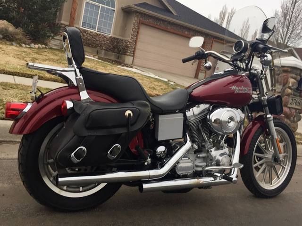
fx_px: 253
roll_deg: -9.1
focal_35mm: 29
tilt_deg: -7.3
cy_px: 113
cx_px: 151
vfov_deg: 48.2
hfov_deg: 61.7
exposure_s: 1/120
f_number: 2.2
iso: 50
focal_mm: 4.15
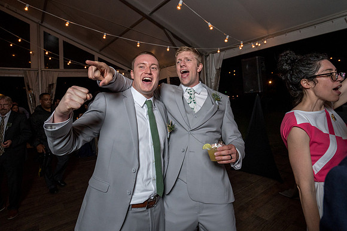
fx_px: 186
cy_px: 92
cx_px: 173
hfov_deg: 86.2
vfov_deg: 63.3
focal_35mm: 19
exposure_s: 1/200
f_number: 5.6
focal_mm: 16
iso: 2000
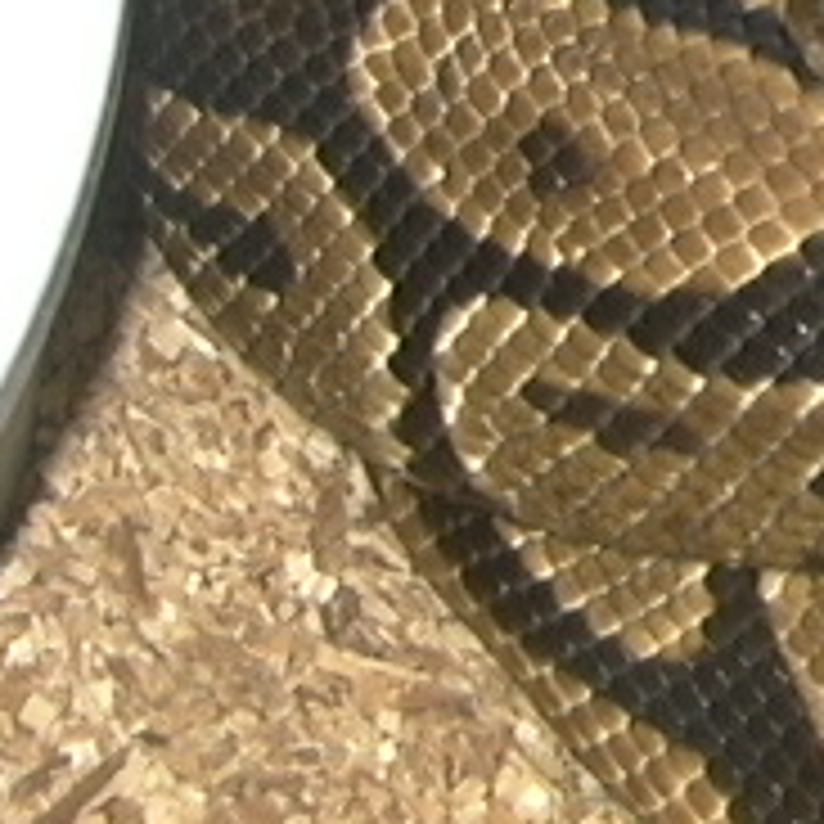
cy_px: -338
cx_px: 1405
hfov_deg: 9.7
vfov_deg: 9.9
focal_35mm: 173
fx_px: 4659
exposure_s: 1/64.1
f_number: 2.8
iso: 100
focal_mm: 5.4
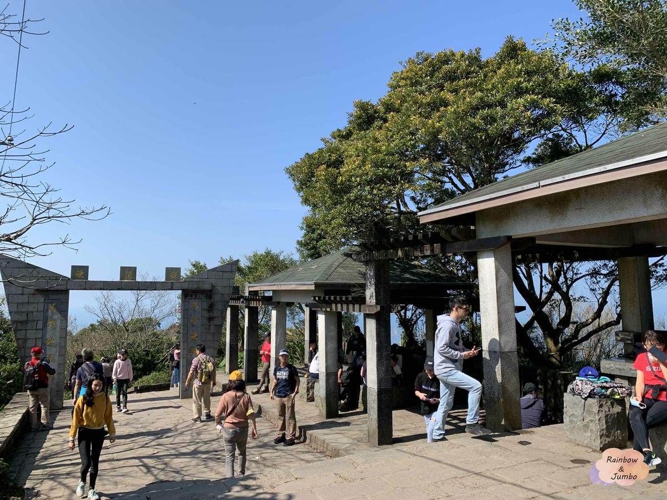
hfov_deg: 67.3
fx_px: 501
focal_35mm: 26
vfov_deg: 53.1
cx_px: 334
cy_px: 250
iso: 25
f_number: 1.8
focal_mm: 4.25
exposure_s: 1/1447
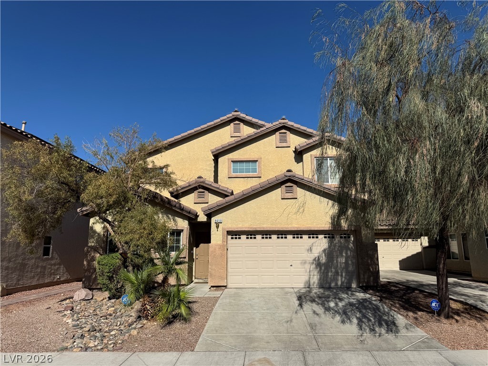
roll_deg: +0.6
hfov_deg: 71.6
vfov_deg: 56.8
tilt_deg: +10.7
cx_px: 244
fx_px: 338
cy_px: 183
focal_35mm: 24
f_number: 1.78
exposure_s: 1/9009
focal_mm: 6.76
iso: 80
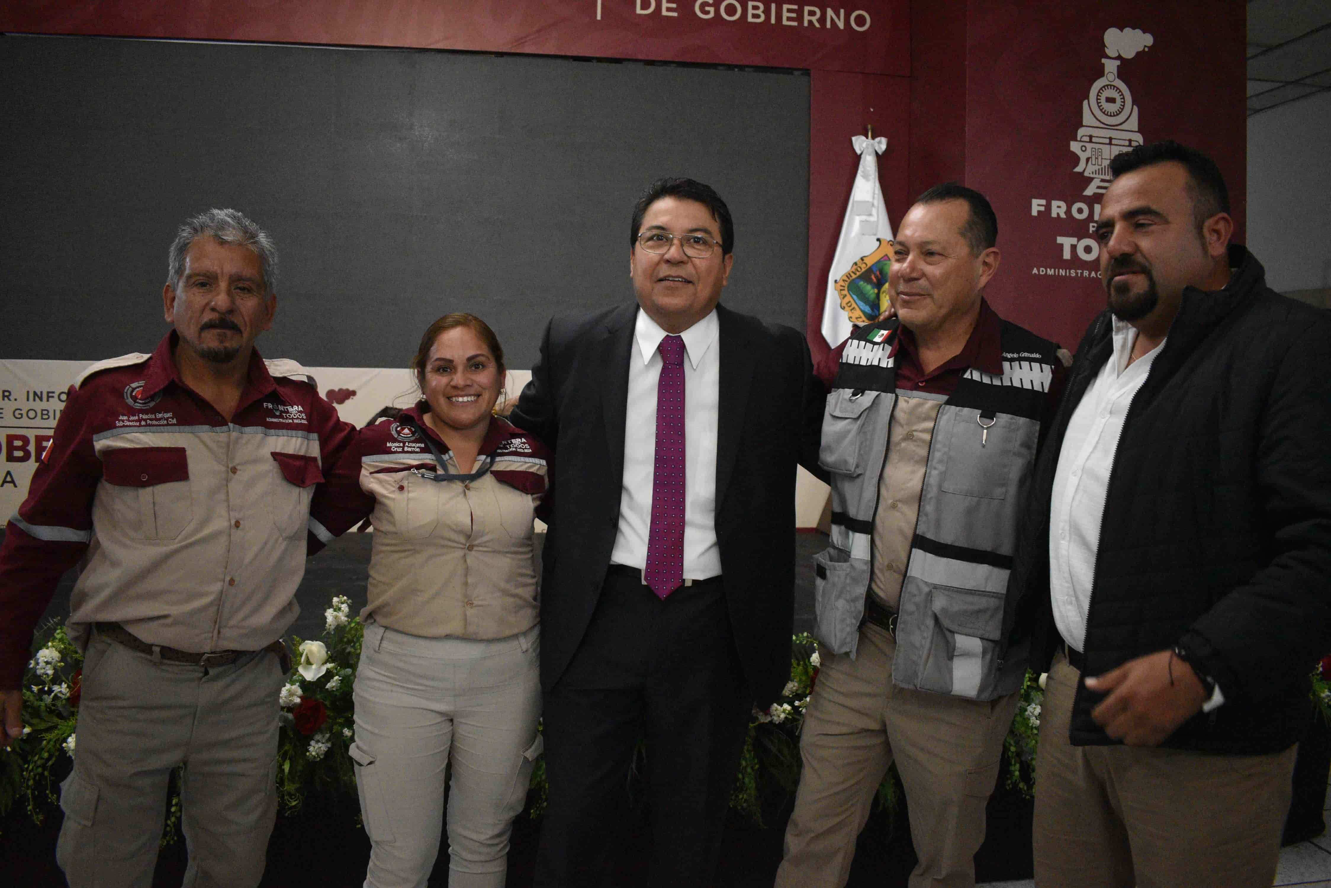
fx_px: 998
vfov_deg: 48.0
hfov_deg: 67.4
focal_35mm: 27
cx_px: 666
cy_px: 444
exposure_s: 1/125
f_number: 3.5
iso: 3600
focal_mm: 18
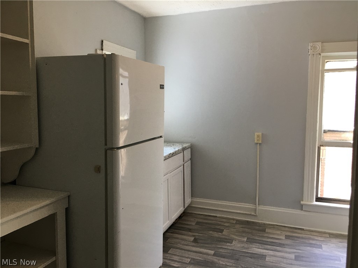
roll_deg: -0.1
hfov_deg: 61.7
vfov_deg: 48.2
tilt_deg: -2.8
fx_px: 300
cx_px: 179
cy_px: 134
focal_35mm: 29
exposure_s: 1/30
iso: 25
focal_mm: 4.15
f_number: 2.2
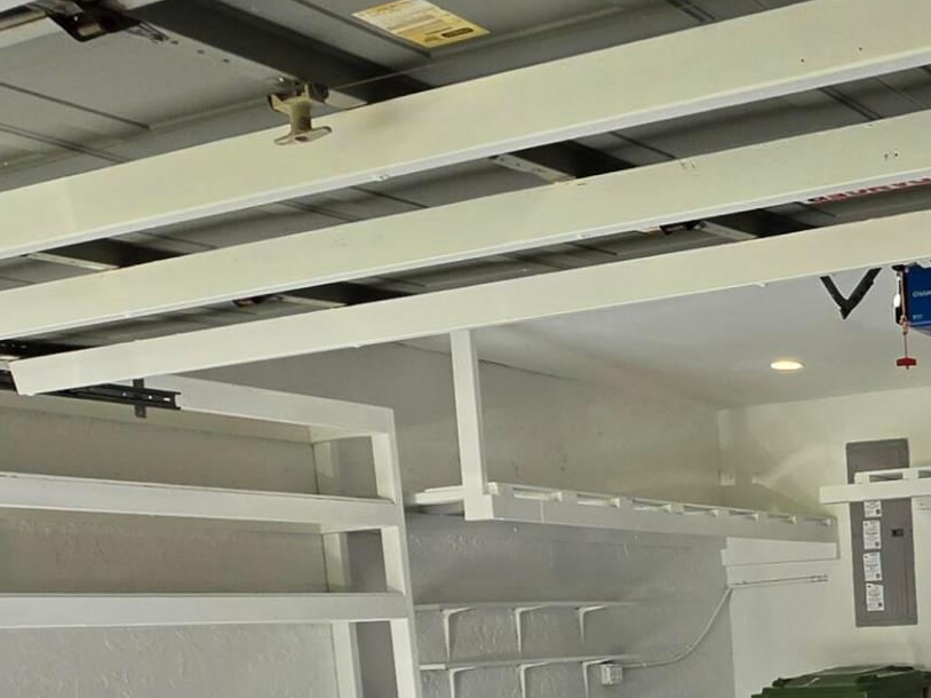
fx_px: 1237
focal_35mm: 46
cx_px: 1117
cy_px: 725
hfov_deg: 33.5
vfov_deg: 29.1
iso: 32
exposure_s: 1/451
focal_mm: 2.2
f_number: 1.9
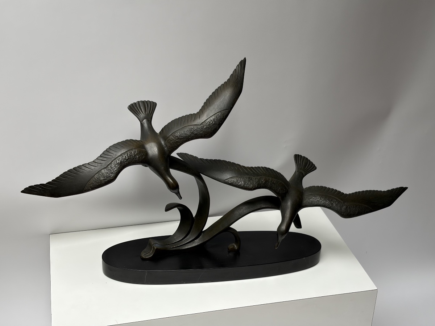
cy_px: 163
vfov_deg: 28.0
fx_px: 653
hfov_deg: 36.8
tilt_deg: -27.6
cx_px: 218
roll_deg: -1.2
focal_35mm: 52
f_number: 1.6
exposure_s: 1/262
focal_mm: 5.96
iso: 32
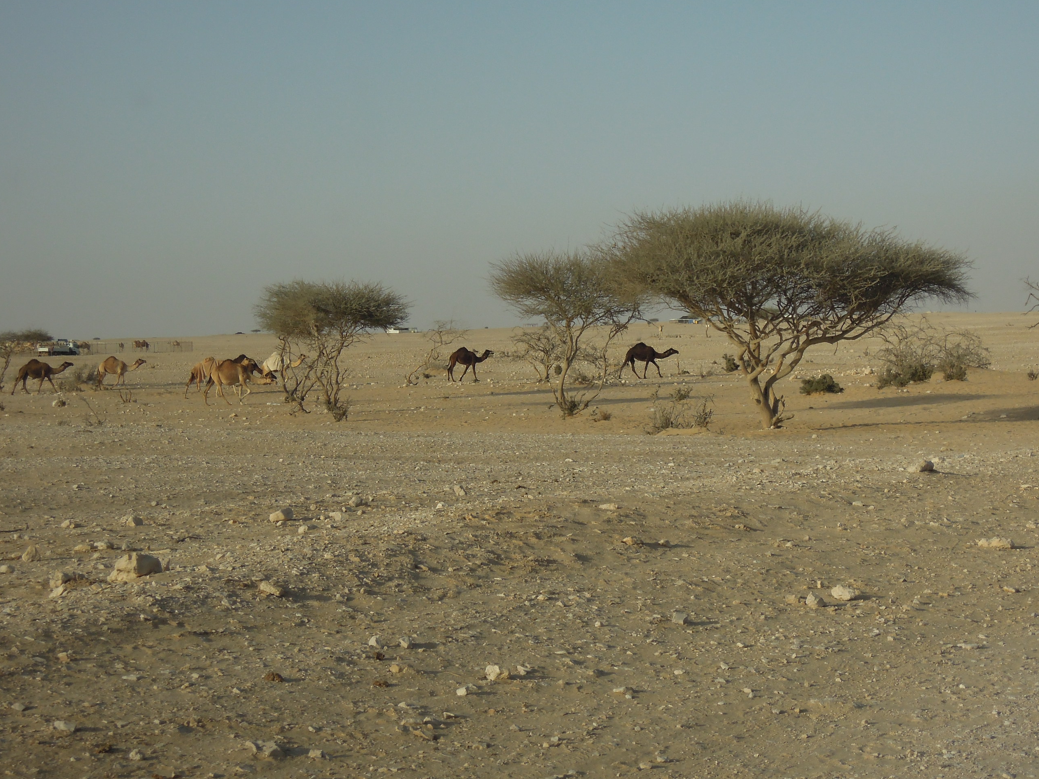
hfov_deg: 25.0
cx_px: 518
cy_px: 389
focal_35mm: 78
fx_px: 2341
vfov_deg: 18.9
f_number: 4.2
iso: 160
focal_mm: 13.8
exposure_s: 1/1250
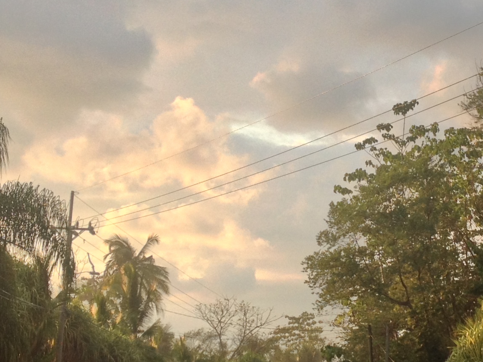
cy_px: 208
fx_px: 1396
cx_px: 364
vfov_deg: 14.8
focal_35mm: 100
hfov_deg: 19.5
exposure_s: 1/258
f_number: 2.4
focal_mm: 4.28
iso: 50
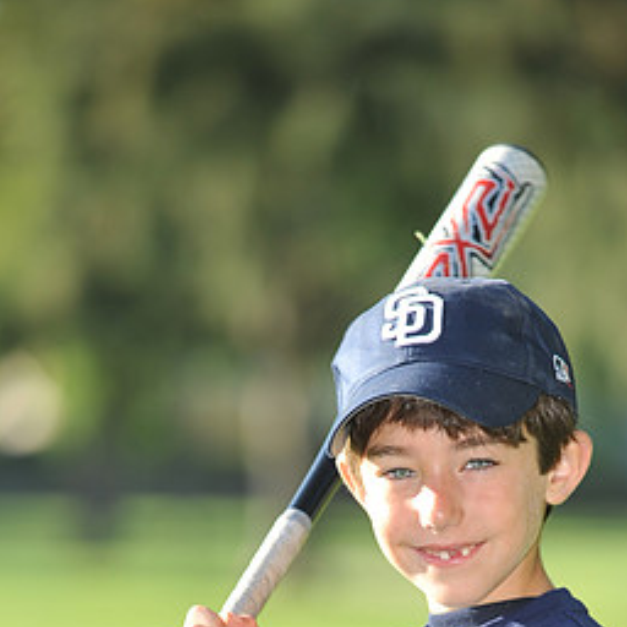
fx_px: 6906
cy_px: 705
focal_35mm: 337
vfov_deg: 5.2
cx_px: 333
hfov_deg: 5.2
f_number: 4
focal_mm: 175
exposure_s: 1/640
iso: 200
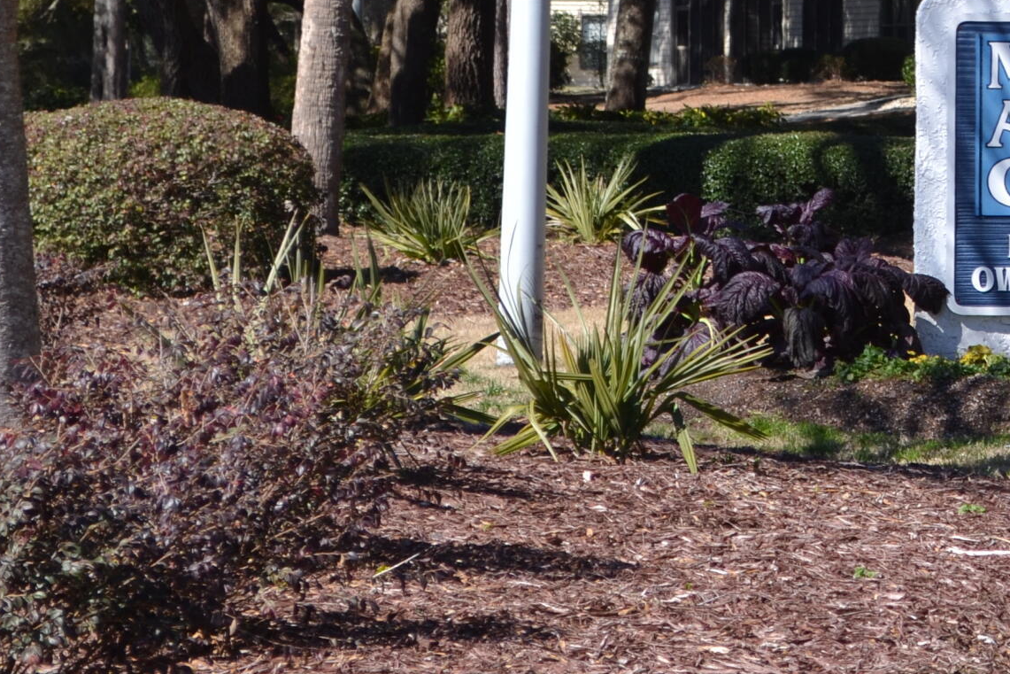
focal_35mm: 205
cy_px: 36
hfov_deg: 9.8
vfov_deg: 6.7
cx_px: 1318
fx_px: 5752
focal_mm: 52
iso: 100
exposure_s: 1/200
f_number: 7.1
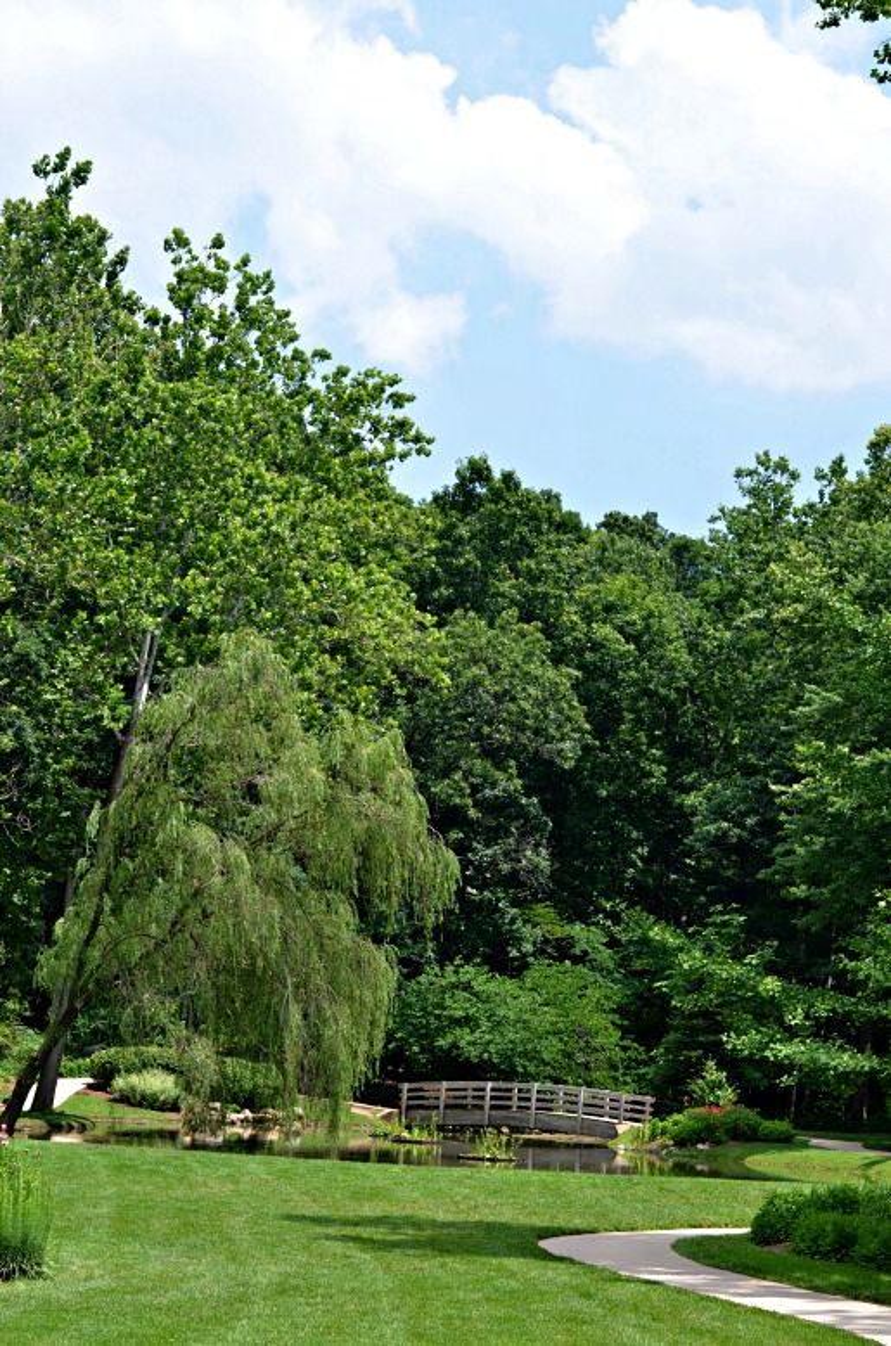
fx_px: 2798
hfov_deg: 18.1
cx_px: 446
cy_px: 673
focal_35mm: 75
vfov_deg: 27.1
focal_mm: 50
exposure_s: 1/250
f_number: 8
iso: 125
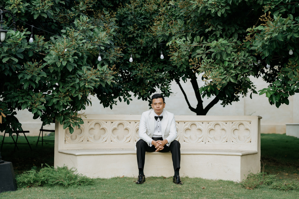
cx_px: 150
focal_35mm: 85
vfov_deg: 16.1
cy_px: 100
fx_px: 706
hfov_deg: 23.9
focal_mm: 85
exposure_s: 1/500
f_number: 2.8
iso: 160
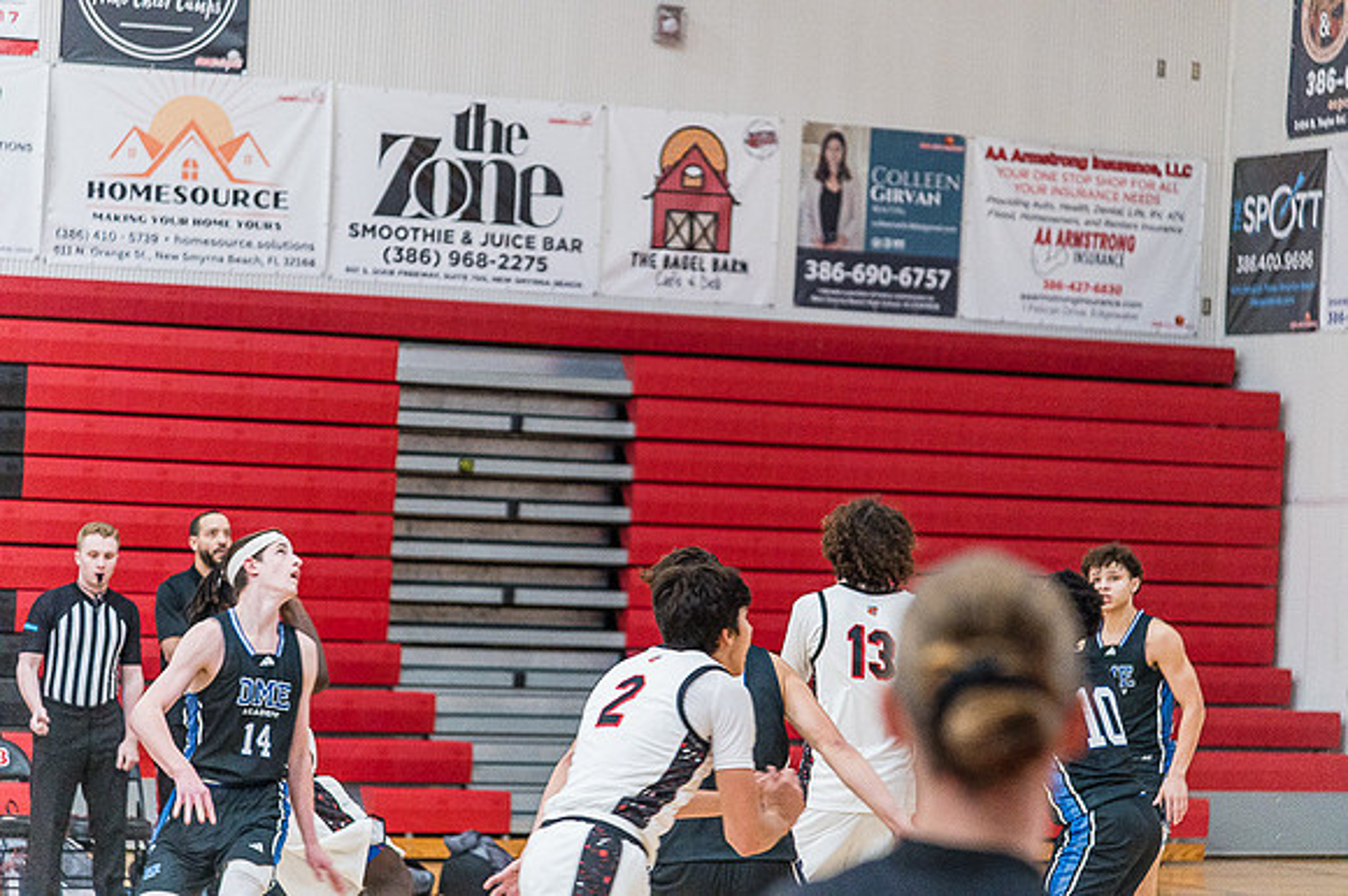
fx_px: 4491
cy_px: 448
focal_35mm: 120
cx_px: 674
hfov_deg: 17.1
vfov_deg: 11.4
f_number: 4
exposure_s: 1/320
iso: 5000
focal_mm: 120
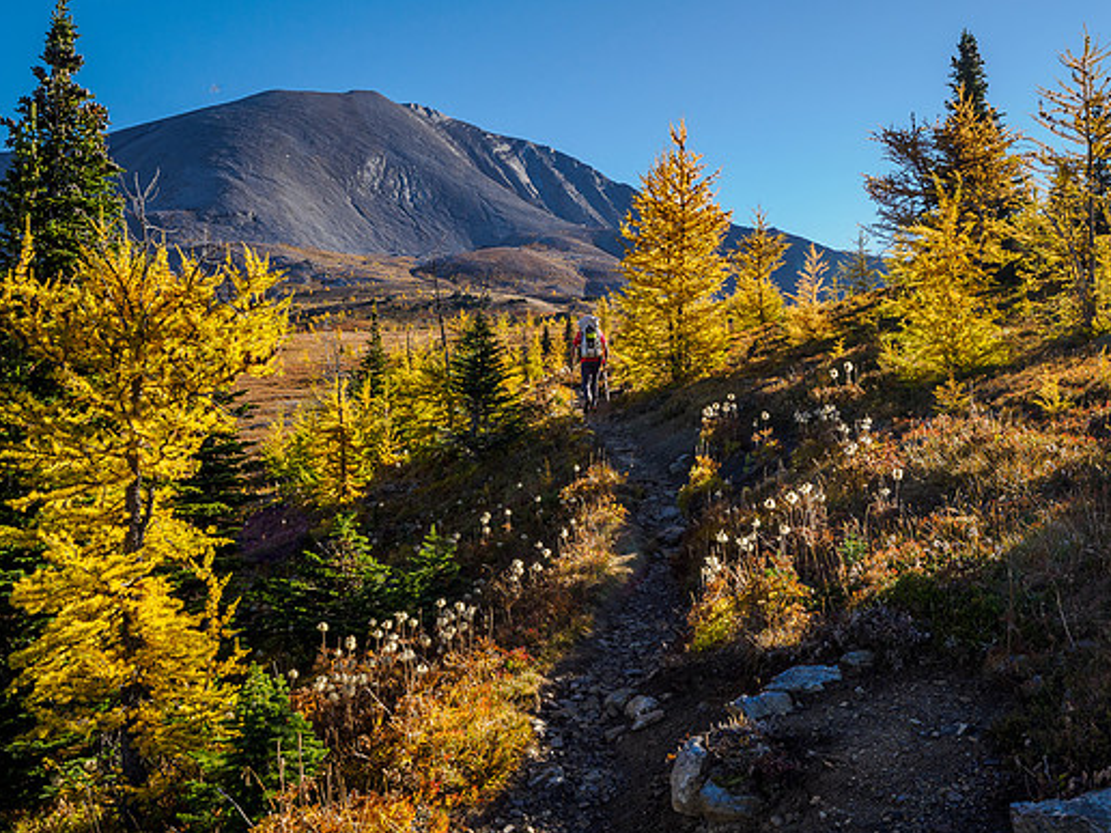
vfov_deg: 39.6
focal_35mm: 36
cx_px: 566
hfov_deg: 51.4
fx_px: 1155
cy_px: 397
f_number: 11
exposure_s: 1/100
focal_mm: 16
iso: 200
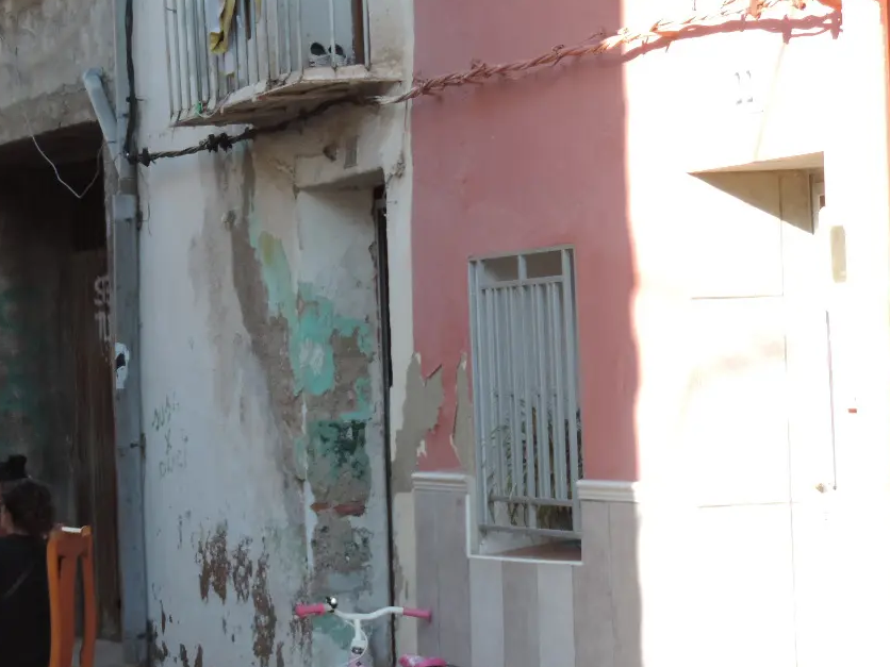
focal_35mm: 134
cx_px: 138
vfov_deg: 11.1
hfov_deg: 14.6
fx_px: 3445
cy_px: 287
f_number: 3.9
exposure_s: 1/125
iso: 80
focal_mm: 12.4
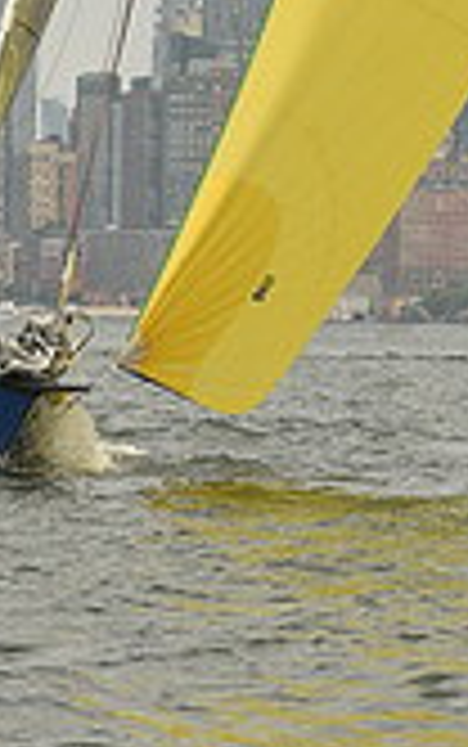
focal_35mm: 374
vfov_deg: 5.6
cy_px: -405
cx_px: 137
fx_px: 7619
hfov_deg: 3.5
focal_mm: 105
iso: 250
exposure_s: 1/640
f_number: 10
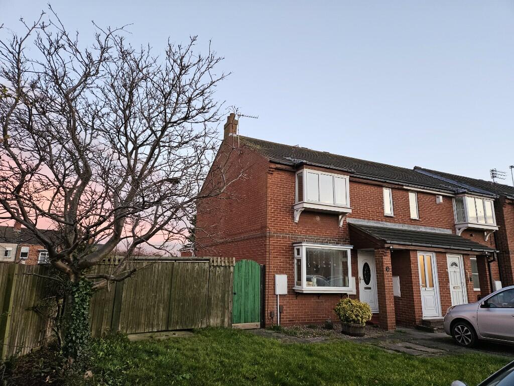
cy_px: 193
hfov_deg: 73.9
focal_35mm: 23
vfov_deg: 58.9
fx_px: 342
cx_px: 257
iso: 200
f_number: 1.8
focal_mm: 5.4
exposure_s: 1/180
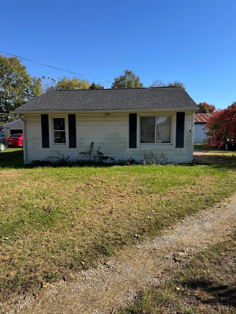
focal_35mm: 24
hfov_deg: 56.8
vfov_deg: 71.6
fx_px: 218
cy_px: 157
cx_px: 118
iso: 80
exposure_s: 1/2833
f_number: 1.78
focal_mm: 6.76
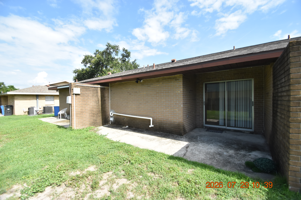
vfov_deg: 77.3
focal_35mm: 15
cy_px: 100
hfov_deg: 100.4
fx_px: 125
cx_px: 150
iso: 800
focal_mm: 10
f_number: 3.5
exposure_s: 1/4000
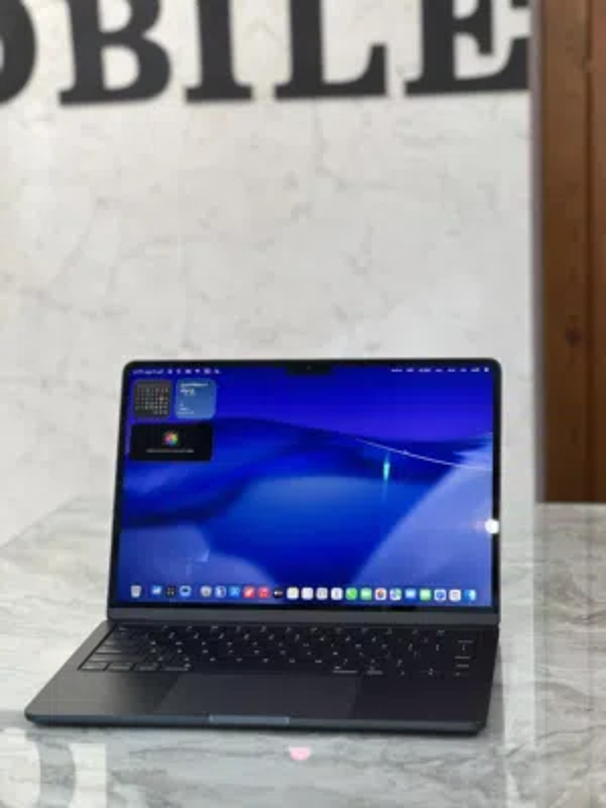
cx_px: 303
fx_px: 1797
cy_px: 404
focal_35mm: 77
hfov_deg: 19.1
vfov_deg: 25.3
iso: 100
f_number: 2.8
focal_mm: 9
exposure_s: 1/100
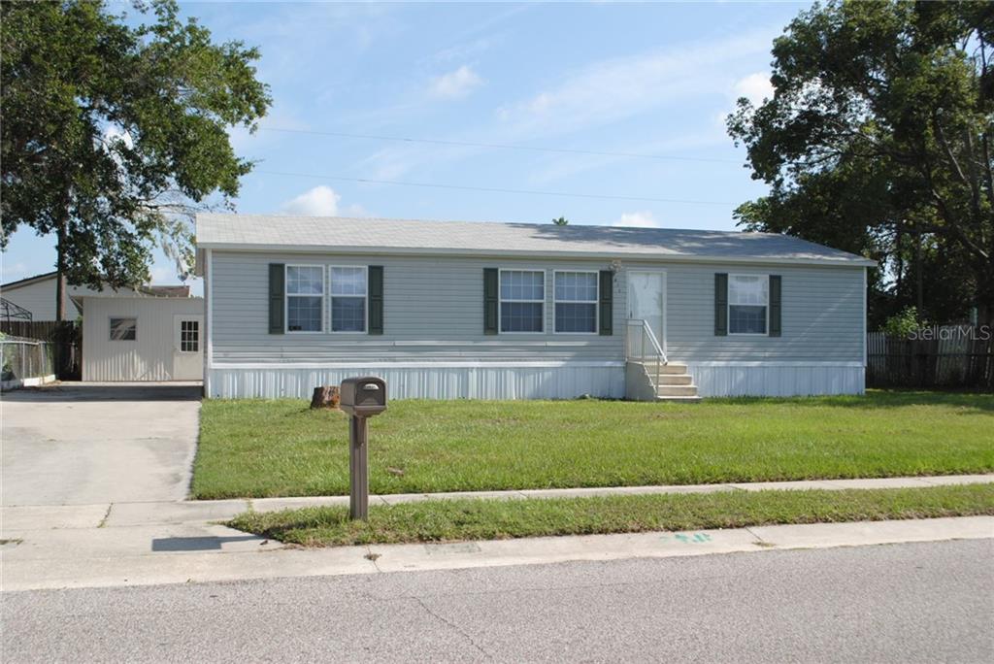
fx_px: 995
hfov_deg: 53.1
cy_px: 332
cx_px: 497
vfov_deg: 36.9
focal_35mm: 36
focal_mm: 24
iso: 100
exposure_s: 1/250
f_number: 7.1
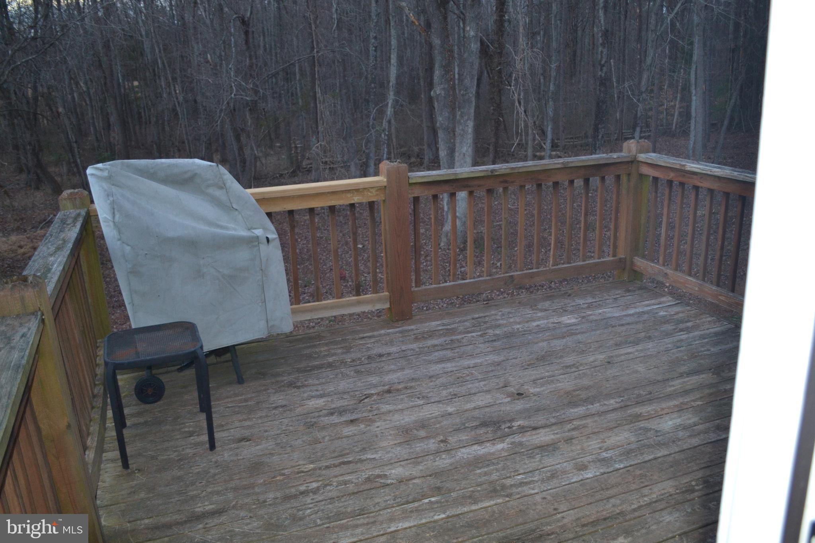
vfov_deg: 43.6
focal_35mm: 30
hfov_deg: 61.9
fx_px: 679
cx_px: 408
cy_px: 272
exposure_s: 1/30
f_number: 3.8
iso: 800
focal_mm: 20
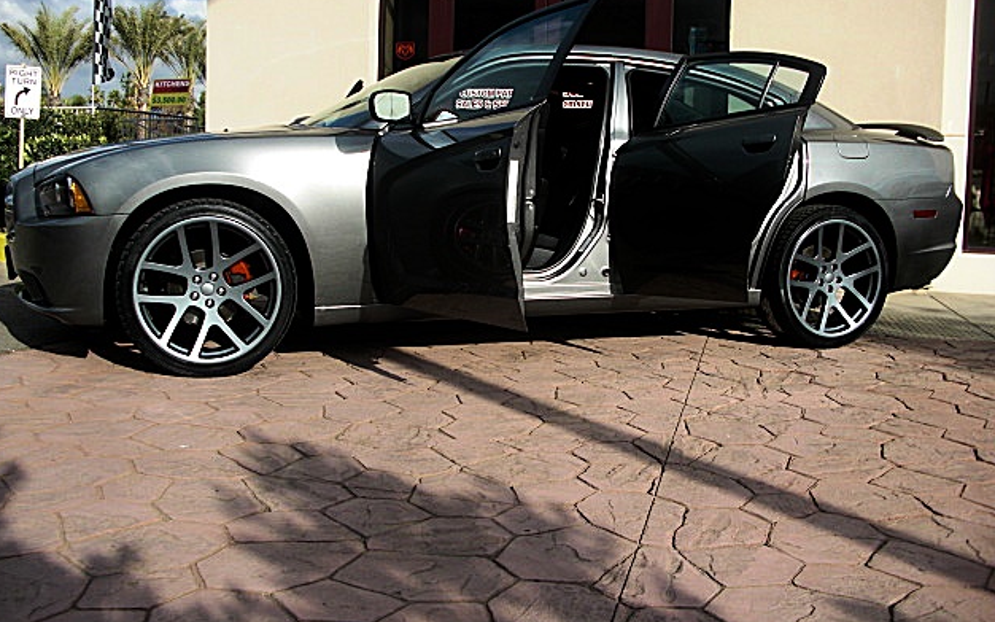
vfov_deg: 32.7
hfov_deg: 50.4
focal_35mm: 39
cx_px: 488
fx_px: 1057
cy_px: 283
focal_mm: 6.3
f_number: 2.8
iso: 50
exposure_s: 1/800
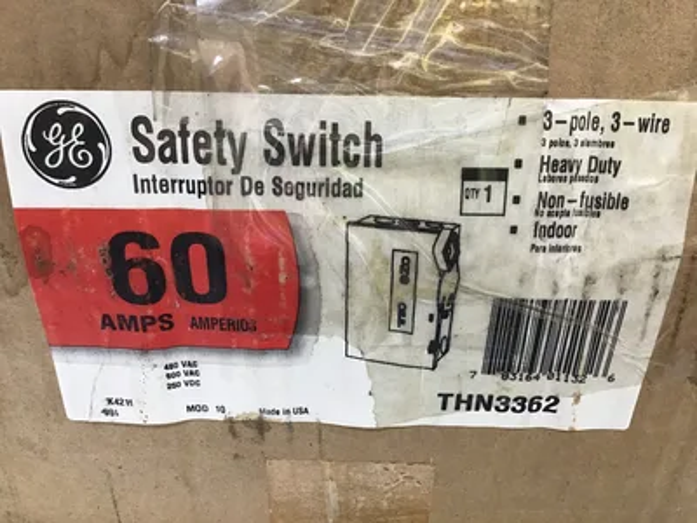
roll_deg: -0.6
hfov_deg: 58.4
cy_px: 262
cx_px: 348
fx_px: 624
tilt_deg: -29.0
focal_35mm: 31
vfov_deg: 45.4
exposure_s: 1/30
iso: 50
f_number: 2.4
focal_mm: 3.3
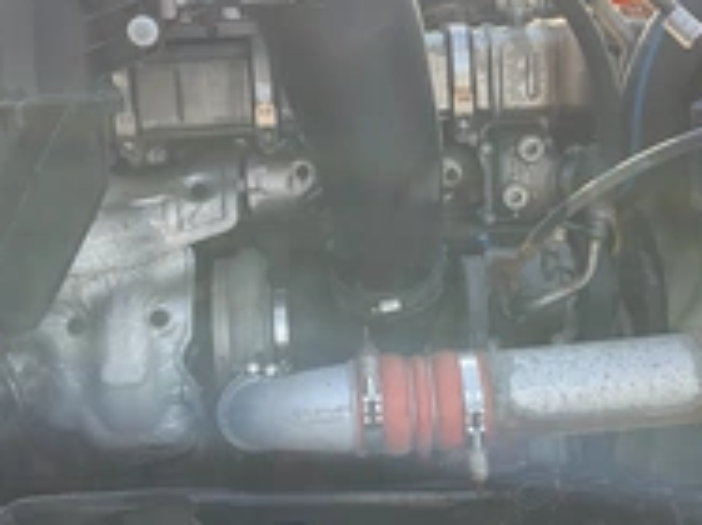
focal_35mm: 62
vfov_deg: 23.6
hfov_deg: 31.2
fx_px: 1257
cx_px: 394
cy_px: 229
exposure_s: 1/362
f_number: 1.8
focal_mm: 3
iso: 25
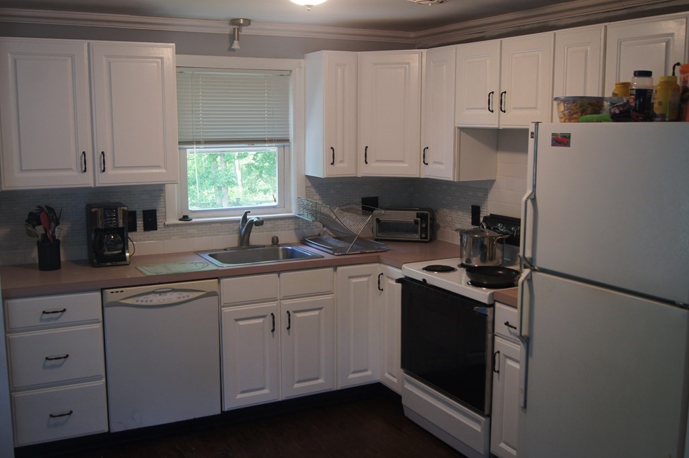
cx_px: 344
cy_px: 229
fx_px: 688
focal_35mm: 36
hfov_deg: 53.2
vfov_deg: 36.8
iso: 250
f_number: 4
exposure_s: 1/40
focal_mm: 24
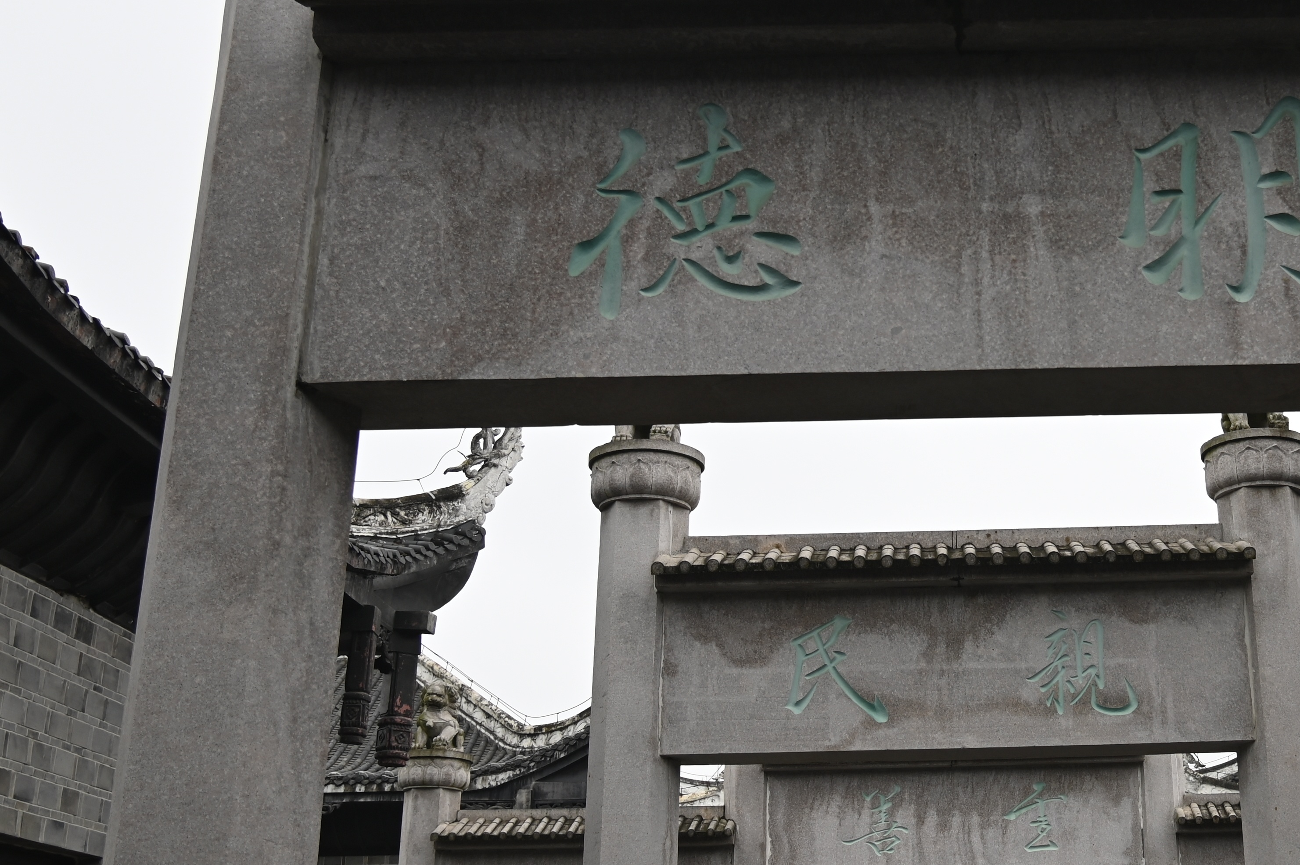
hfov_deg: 39.3
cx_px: 976
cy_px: 347
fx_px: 1768
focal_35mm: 49
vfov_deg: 27.4
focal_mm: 24
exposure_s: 1/250
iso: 200
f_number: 4.8
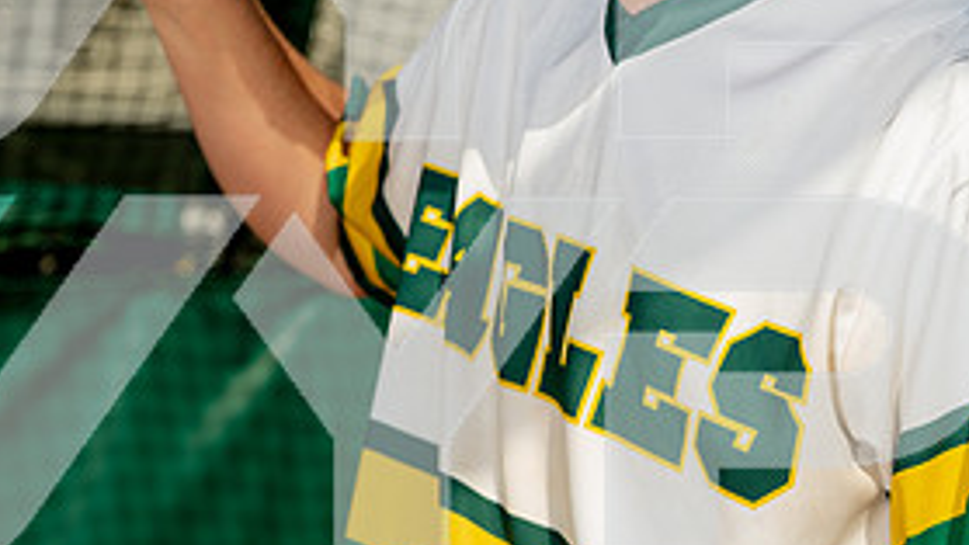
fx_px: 2801
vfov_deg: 11.0
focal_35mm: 109
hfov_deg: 19.6
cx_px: 549
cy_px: -40
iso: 100
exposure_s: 1/250
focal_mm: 50
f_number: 4.5
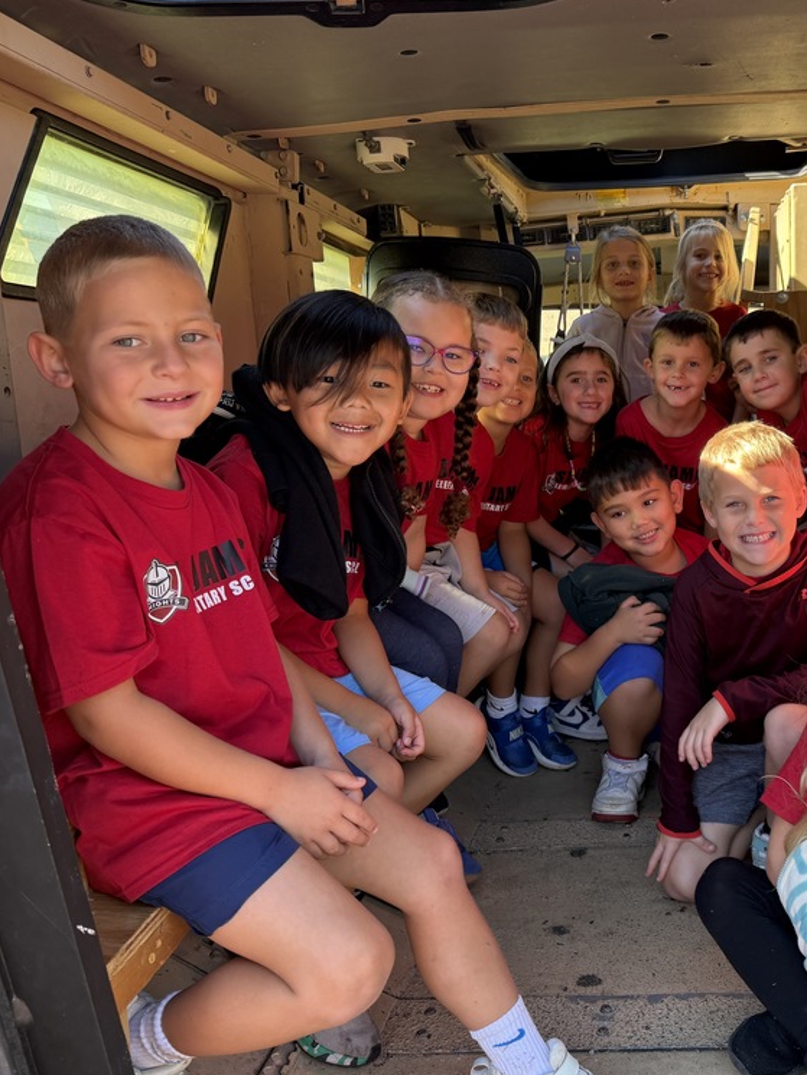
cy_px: 547
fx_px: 1025
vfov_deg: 55.3
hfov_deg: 41.2
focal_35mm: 33
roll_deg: +1.1
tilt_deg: -9.3
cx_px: 644
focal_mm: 6.76
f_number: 1.78
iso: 80
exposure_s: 1/210
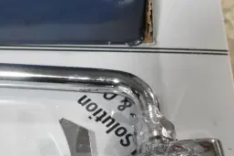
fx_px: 695
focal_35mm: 107
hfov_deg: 19.1
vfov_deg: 12.6
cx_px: 77
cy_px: 172
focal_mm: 30
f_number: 9
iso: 6400
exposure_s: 1/320
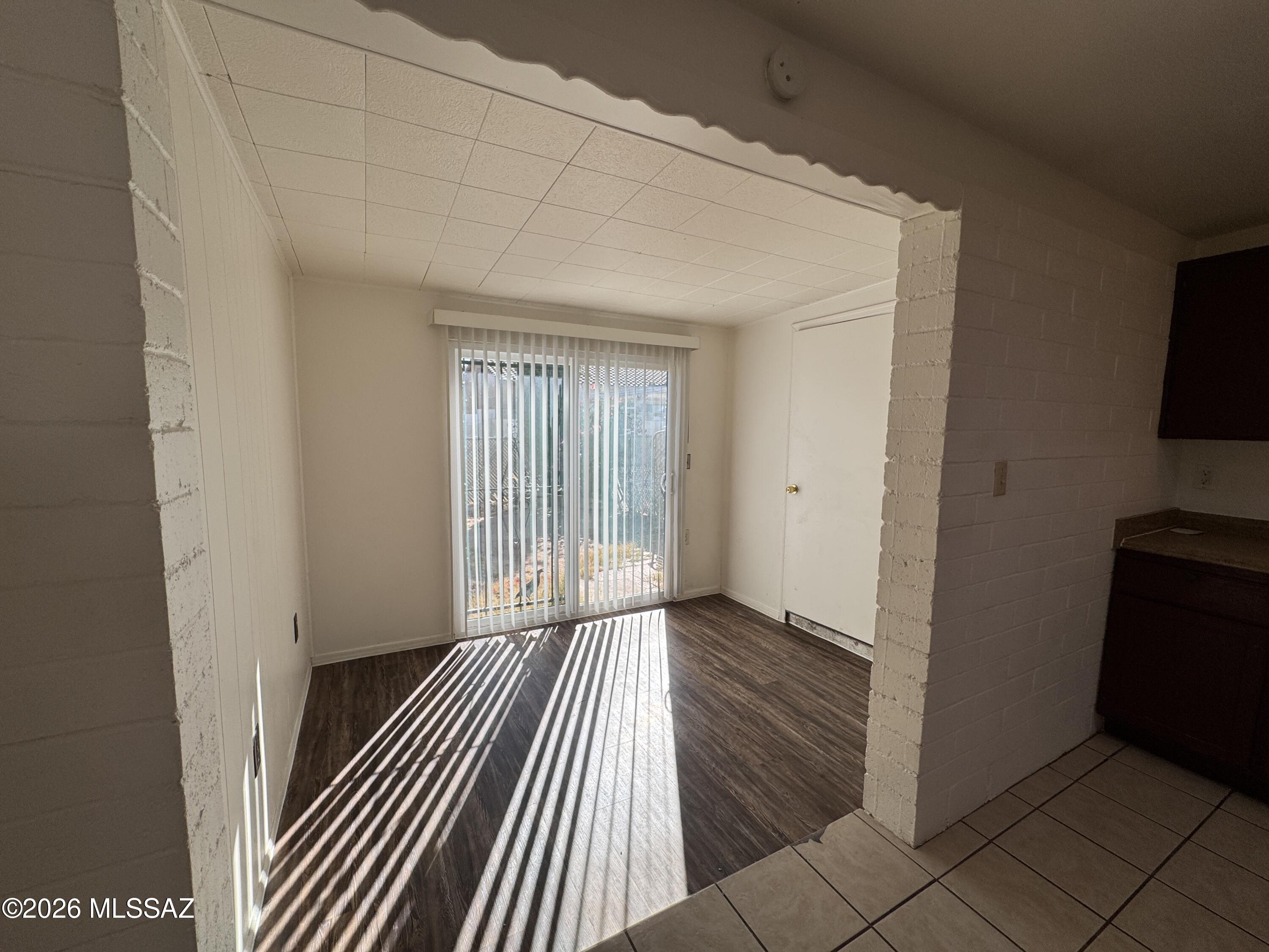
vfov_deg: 85.7
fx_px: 513
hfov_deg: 102.1
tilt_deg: -7.6
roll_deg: -0.1
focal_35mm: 14
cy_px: 476
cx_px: 634
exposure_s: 1/492
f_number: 2.2
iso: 40
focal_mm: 2.22
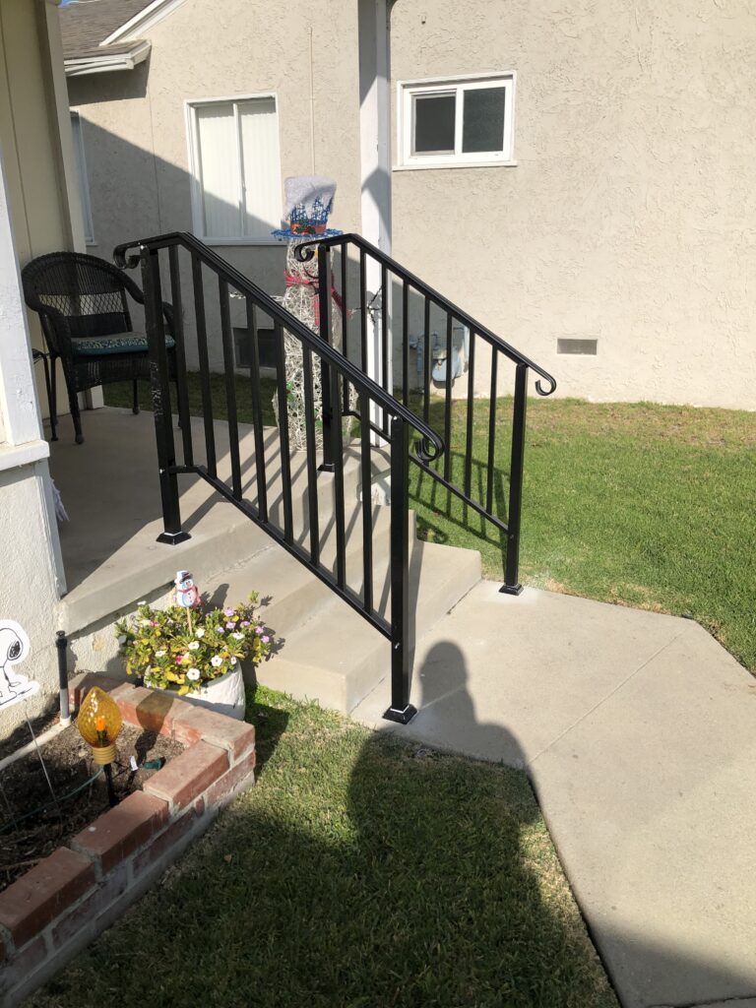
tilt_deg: -19.9
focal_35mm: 28
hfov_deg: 49.7
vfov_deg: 63.4
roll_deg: +1.7
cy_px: 504
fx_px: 815
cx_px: 378
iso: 20
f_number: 1.8
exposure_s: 1/3003
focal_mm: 3.99
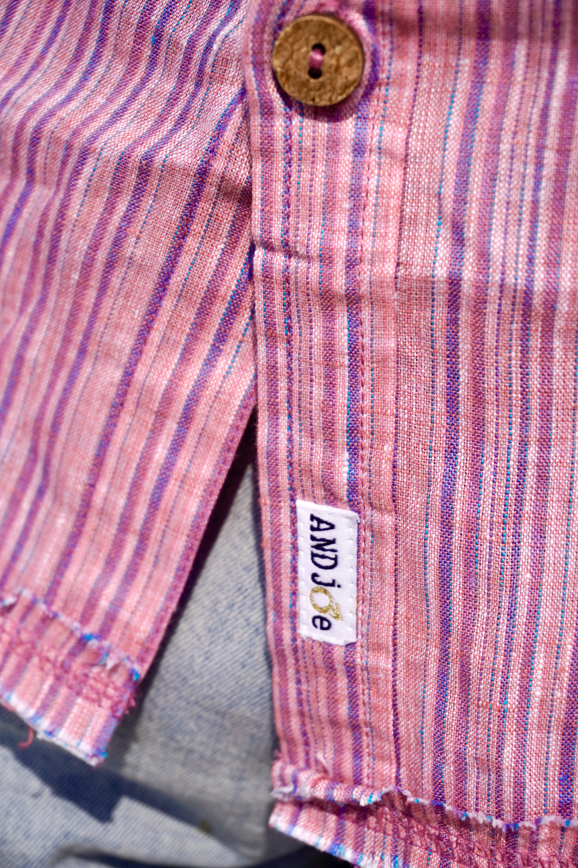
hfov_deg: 18.2
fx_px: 1806
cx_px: 289
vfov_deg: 27.0
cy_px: 434
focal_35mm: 75
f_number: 5.6
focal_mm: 50
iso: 100
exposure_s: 1/1250
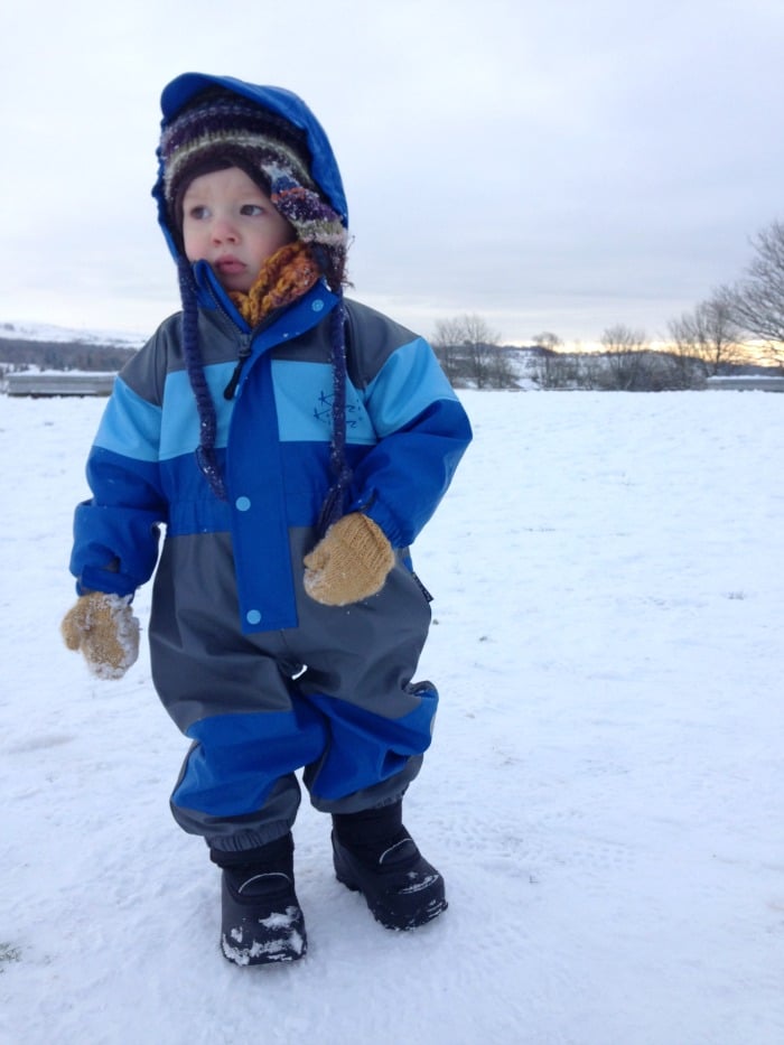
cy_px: 522
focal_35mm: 33
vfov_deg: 55.3
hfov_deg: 43.0
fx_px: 996
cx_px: 392
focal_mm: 4.12
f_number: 2.4
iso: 50
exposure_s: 1/323
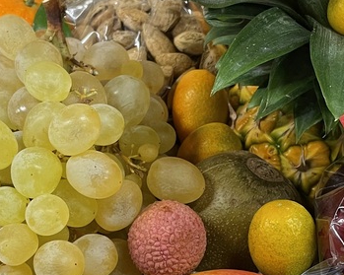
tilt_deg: -48.7
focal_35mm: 80
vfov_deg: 19.1
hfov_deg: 23.5
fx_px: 814
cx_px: 272
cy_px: 184
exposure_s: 1/50
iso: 125
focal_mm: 4.2
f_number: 1.6
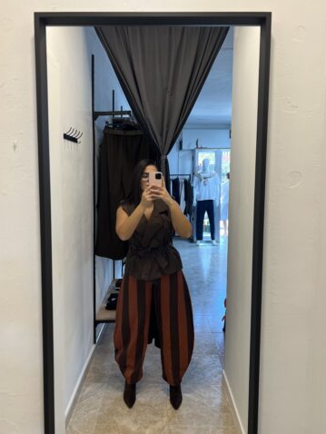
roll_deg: +0.4
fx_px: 364
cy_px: 212
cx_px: 161
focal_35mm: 29
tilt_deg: -5.7
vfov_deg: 61.6
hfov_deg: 48.3
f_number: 1.5
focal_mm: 5.7
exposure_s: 1/100
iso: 100
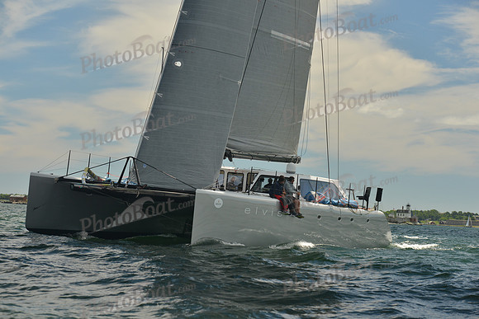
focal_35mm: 100
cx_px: 240
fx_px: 1331
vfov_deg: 13.7
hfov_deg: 20.4
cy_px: 160
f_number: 6.3
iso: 400
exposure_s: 1/1000
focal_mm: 100
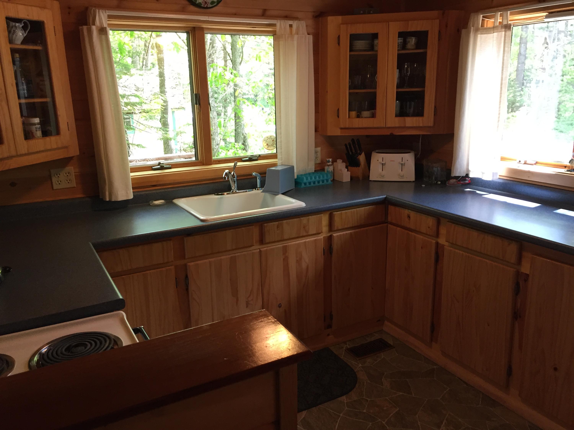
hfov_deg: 61.7
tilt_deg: -14.9
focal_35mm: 29
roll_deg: +1.3
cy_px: 215
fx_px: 481
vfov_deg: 48.2
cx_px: 287
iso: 50
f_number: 2.2
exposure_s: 1/30
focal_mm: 4.15
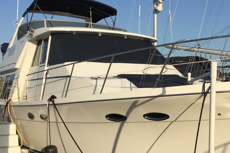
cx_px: 146
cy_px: 96
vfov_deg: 28.0
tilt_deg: +0.1
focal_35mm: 48
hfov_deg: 40.8
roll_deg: -0.8
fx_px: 307
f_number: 2.2
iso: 32
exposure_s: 1/3300
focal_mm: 4.15
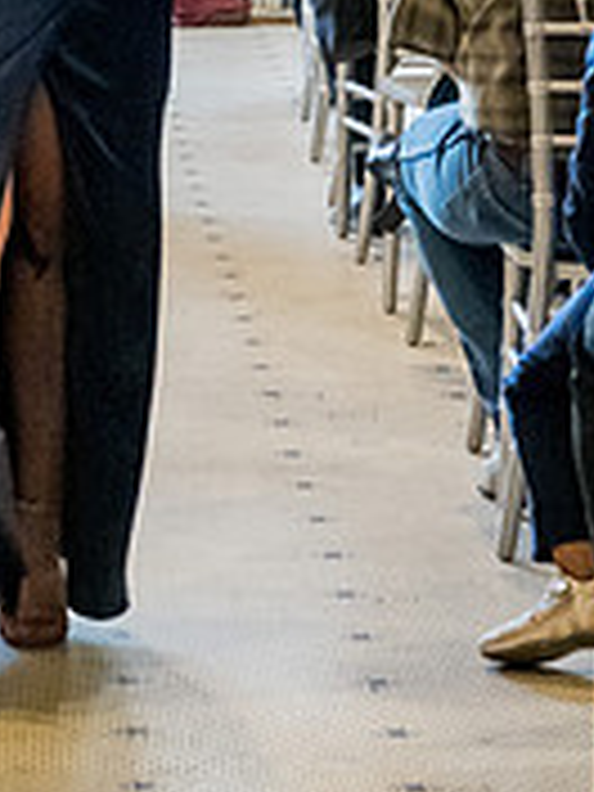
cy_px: -76
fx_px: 4164
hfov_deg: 8.1
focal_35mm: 182
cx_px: 27
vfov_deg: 10.7
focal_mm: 27.24
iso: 1600
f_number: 3.5
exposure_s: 1/80
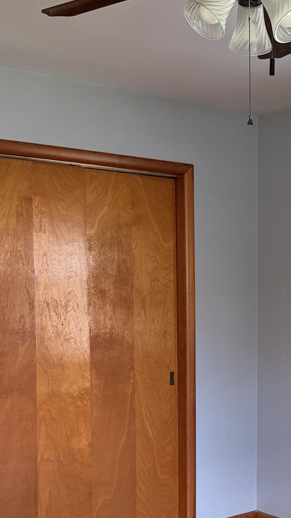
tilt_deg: -5.1
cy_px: 366
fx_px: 810
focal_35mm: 59
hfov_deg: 19.8
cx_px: 293
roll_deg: -0.4
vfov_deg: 34.9
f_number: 1.78
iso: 320
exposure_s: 1/60
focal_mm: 6.76
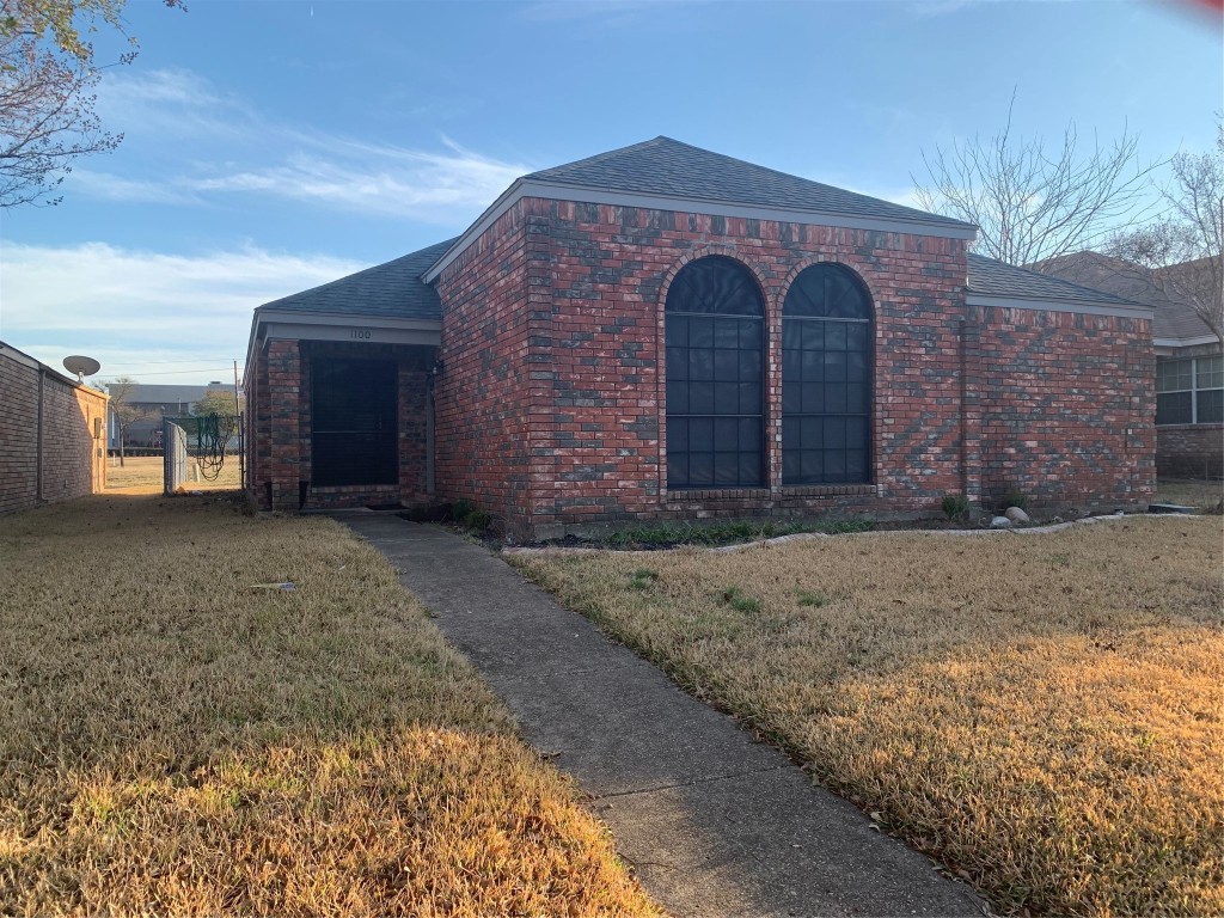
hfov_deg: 67.3
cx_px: 612
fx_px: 919
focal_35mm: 26
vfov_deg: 53.1
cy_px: 459
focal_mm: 4.25
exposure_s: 1/546
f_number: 1.8
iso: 25
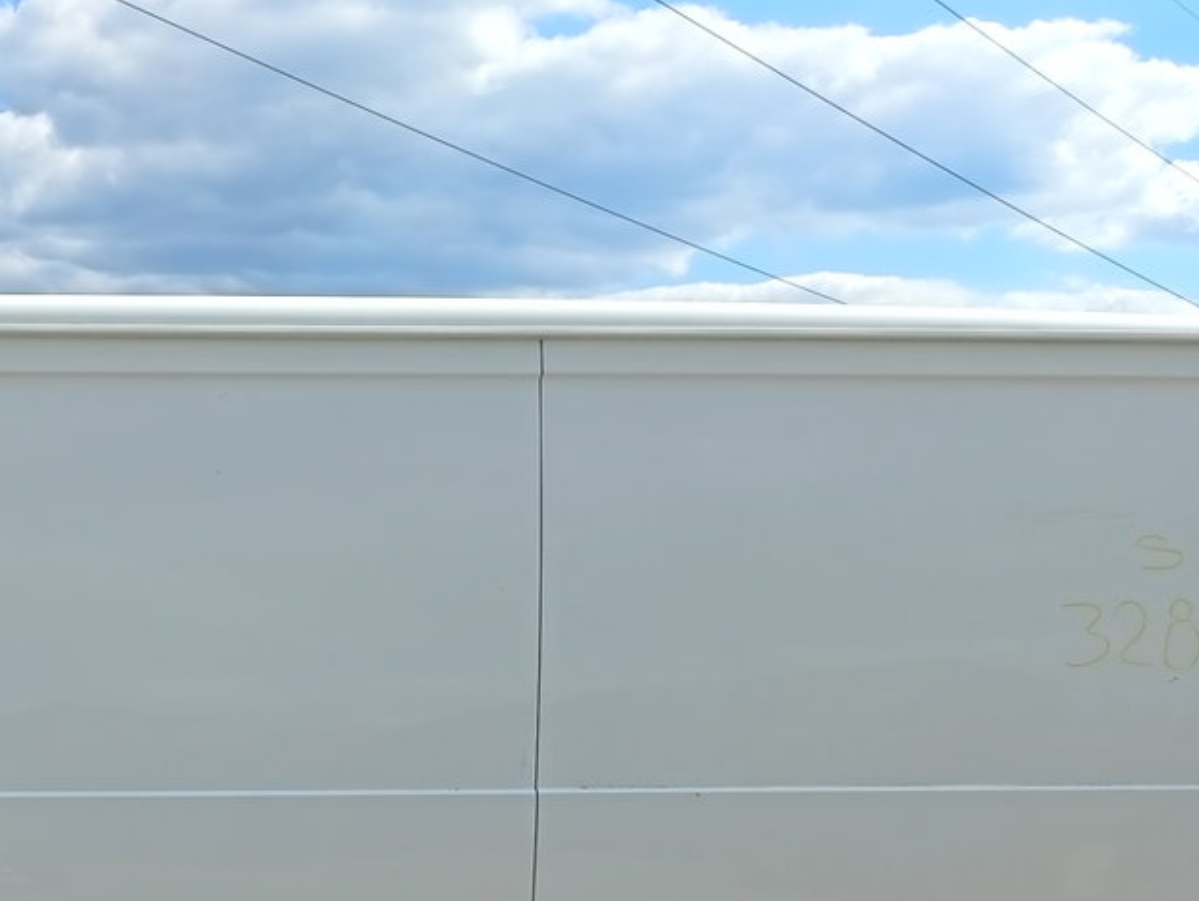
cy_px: 963
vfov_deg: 22.5
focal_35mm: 62
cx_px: -50
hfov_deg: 28.8
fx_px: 2149
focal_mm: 5.25
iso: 100
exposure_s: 1/649
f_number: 1.75
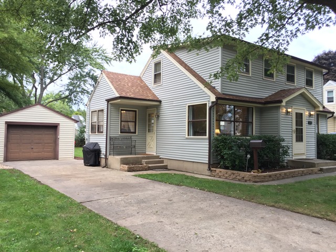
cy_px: 126
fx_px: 281
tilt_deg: +2.4
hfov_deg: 61.7
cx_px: 168
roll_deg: -1.0
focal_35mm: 29
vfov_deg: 48.2
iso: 32
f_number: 2.2
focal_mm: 4.15
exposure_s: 1/40
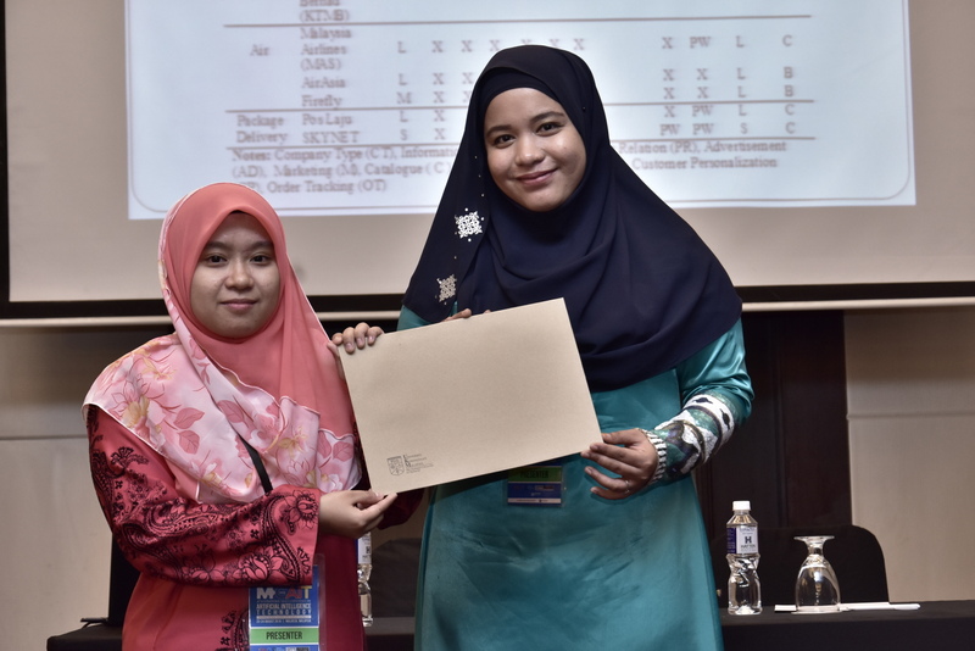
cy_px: 326
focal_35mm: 93
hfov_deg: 21.9
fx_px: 2520
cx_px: 488
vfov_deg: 14.7
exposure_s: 1/50
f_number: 6.3
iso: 1000
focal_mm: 62
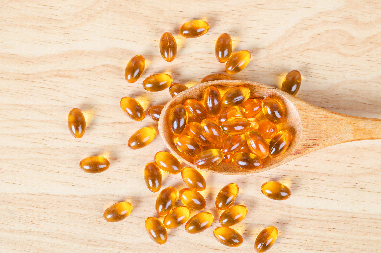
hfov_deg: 22.7
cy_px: 126
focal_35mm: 90
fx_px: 951
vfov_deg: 15.1
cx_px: 190
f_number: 10
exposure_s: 1/125
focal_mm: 60
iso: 125
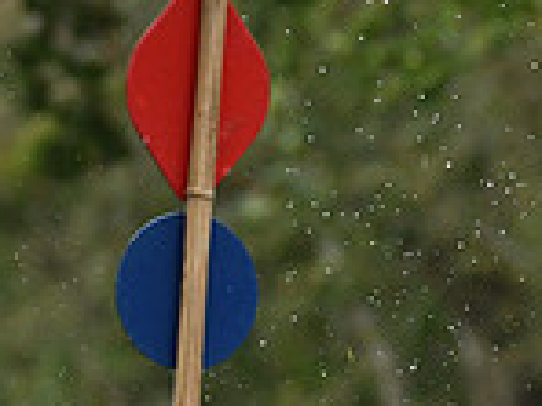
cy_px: 108
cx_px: 1025
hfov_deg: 1.7
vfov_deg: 1.3
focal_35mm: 1134
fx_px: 17756
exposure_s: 1/1000
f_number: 5.6
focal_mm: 200
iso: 2000
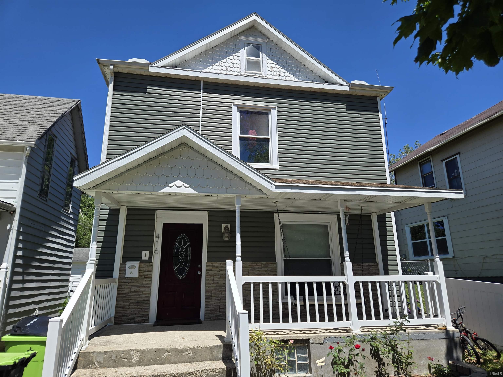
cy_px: 188
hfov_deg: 73.9
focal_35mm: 23
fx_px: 334
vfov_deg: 58.9
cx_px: 252
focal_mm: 5.4
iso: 25
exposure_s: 1/1785
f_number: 1.8
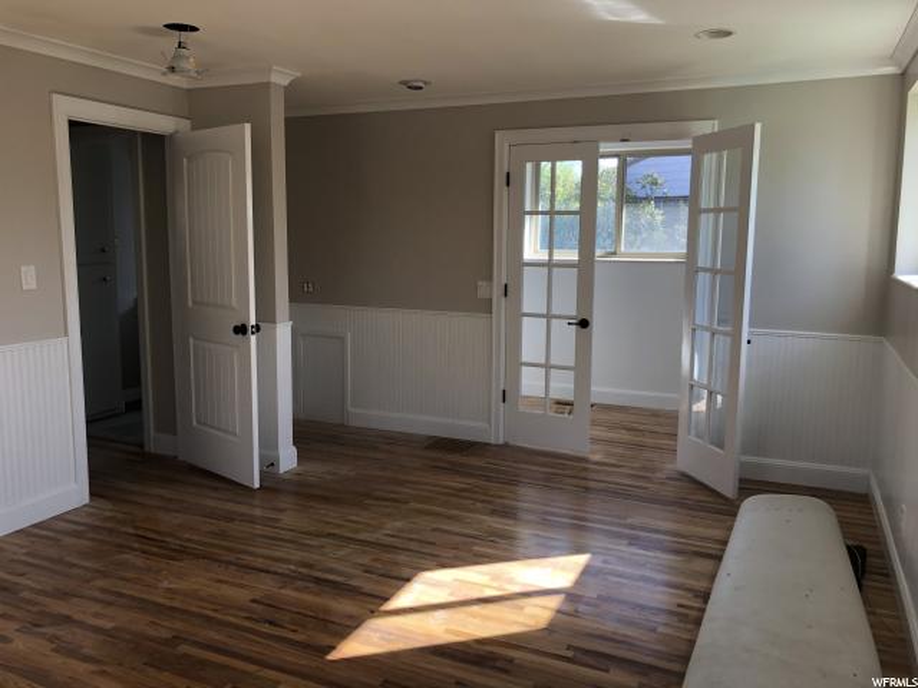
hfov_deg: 63.4
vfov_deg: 49.7
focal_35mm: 28
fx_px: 743
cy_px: 344
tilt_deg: -8.1
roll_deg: +0.3
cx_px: 459
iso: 32
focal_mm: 4
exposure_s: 1/120
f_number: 1.8
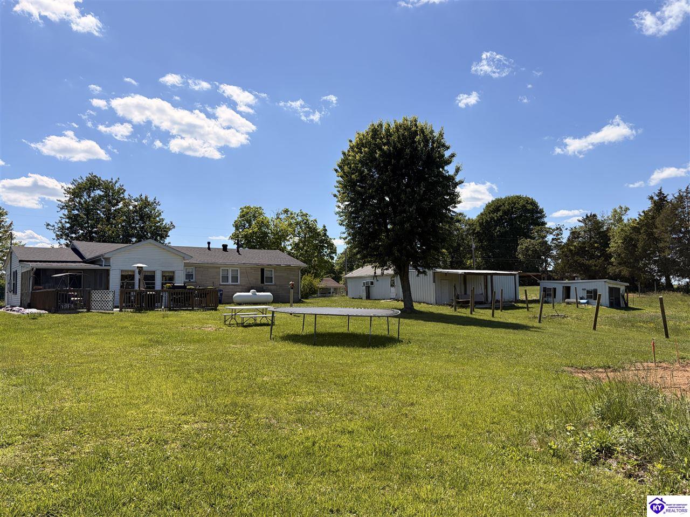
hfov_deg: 67.3
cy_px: 258
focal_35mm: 26
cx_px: 345
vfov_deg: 53.0
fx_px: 518
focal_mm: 5.96
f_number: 1.6
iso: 50
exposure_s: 1/4950
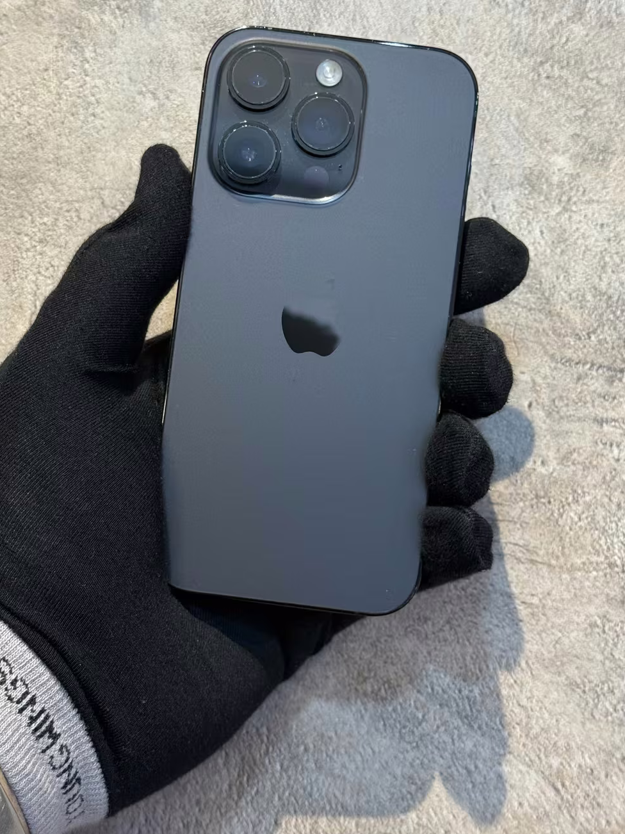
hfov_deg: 24.8
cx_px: 279
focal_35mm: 59
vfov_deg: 32.6
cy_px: 343
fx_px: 1421
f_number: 1.78
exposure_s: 1/50
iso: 125
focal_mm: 6.76
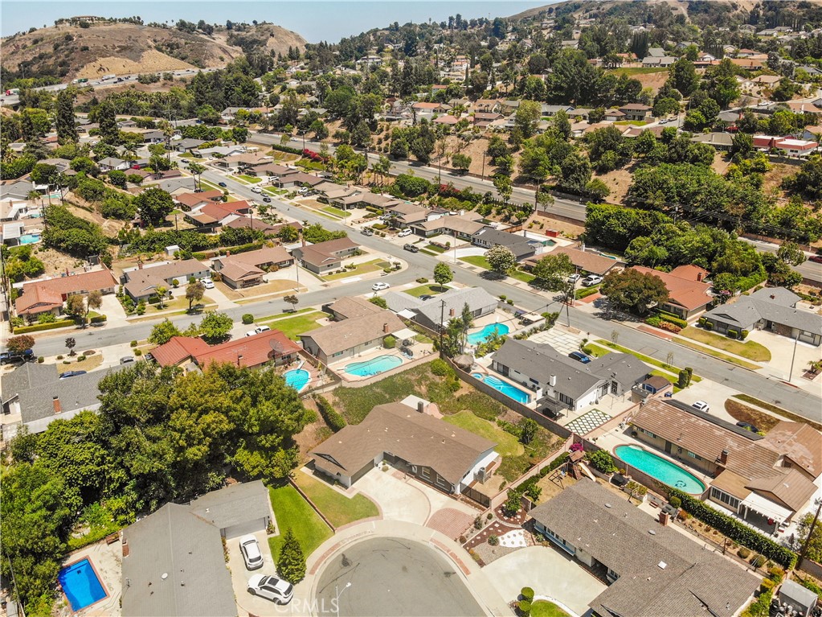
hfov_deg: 71.6
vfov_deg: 56.8
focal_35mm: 24
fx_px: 570
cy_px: 308
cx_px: 411
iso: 110
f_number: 2.8
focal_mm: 4.5
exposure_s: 1/560
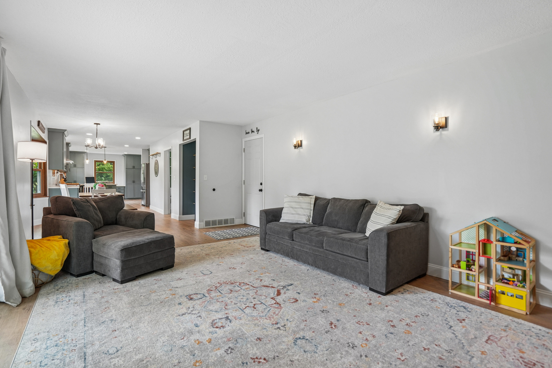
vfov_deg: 73.7
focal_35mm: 16
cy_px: 184
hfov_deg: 96.7
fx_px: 245
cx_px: 276
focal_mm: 16
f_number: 4.5
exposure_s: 1/40
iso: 400
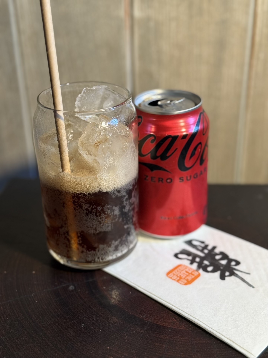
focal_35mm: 48
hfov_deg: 30.3
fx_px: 495
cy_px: 179
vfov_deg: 39.7
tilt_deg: -27.2
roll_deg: +1.3
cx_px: 134
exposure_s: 1/60
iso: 160
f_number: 1.78
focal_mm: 6.76
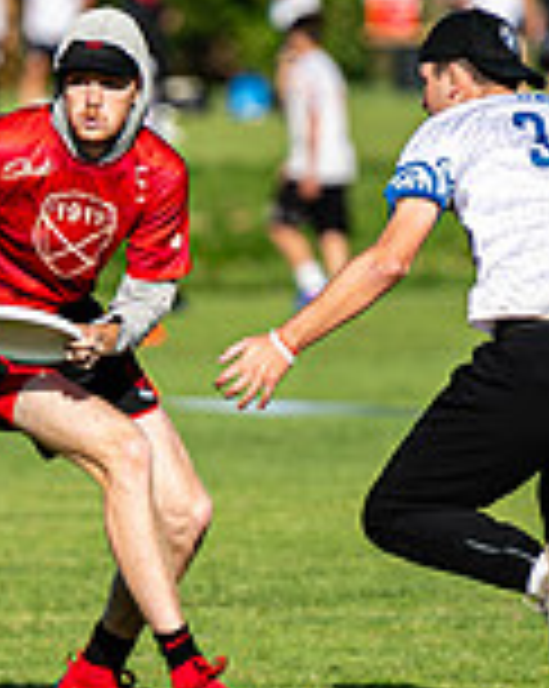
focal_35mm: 1070
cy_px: 357
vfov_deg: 1.8
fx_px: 21776
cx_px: 18
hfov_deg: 1.4
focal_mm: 200
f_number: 3.2
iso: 100
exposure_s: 1/1600
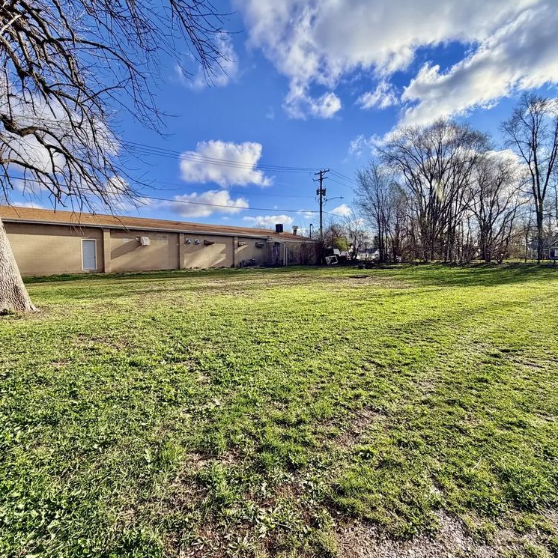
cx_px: 285
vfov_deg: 84.0
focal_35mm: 17
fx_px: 310
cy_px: 273
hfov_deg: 84.0
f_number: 2.2
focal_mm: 2.22
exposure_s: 1/1068
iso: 25
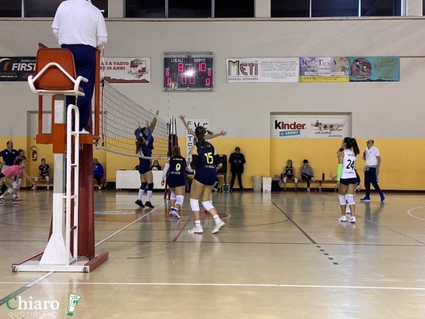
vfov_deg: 28.0
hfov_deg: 36.8
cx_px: 212
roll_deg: -0.7
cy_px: 160
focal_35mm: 52
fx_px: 638
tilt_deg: +1.0
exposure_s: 1/100
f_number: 2
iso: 125
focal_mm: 6
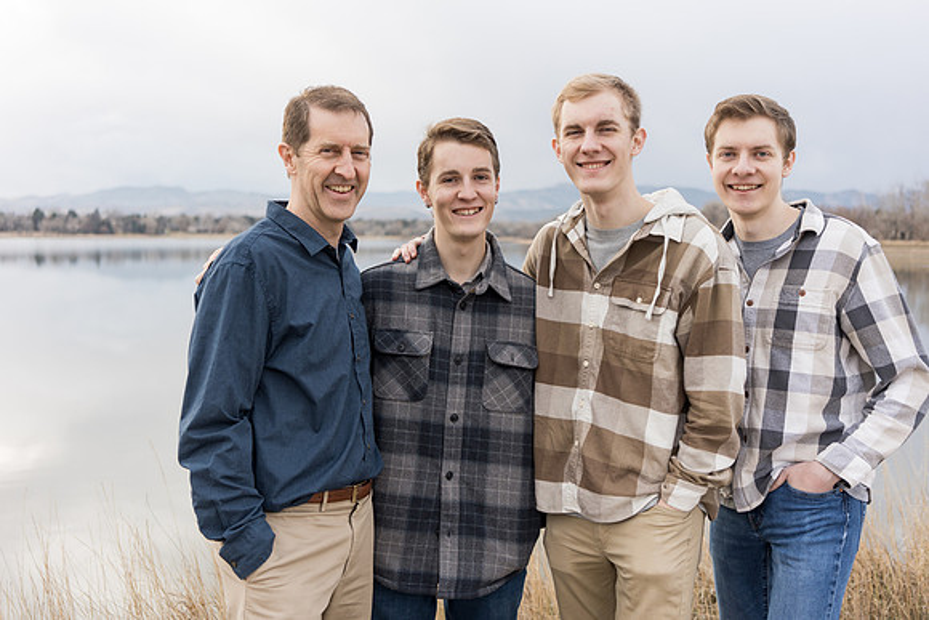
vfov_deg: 37.9
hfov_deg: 54.4
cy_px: 310
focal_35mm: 35
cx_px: 464
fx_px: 903
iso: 200
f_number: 2.8
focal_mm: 35
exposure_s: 1/320
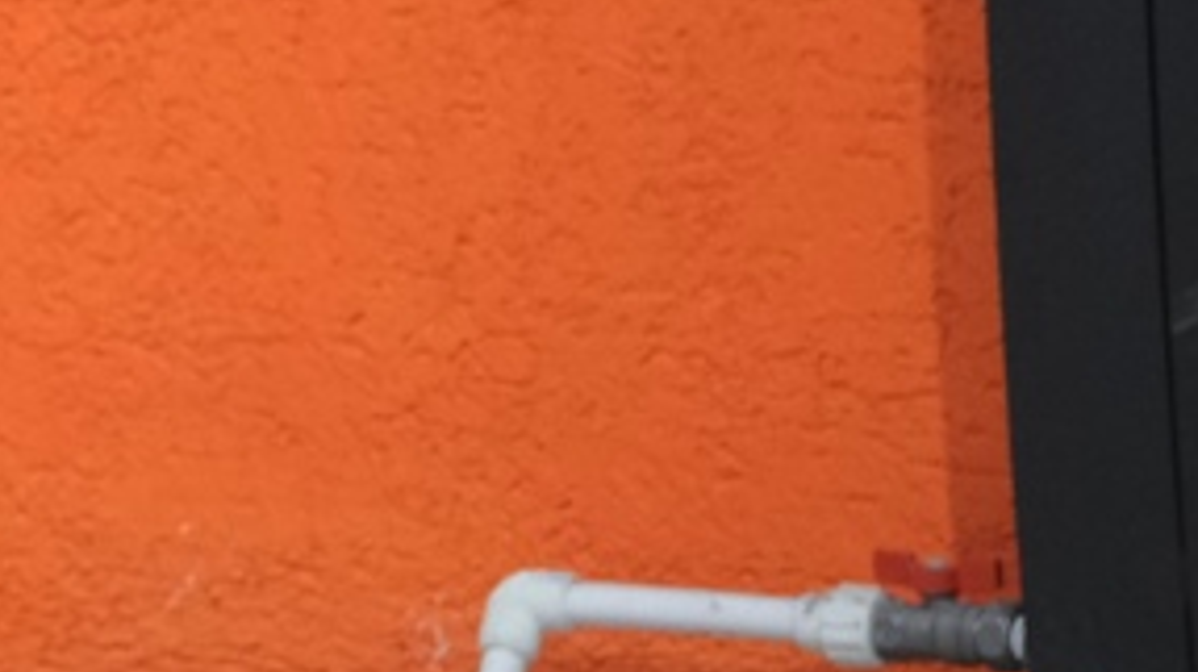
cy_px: -1400
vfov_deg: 3.9
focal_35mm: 298
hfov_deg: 6.8
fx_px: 9460
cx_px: -1899
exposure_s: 1/100
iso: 1600
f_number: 4
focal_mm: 34.2
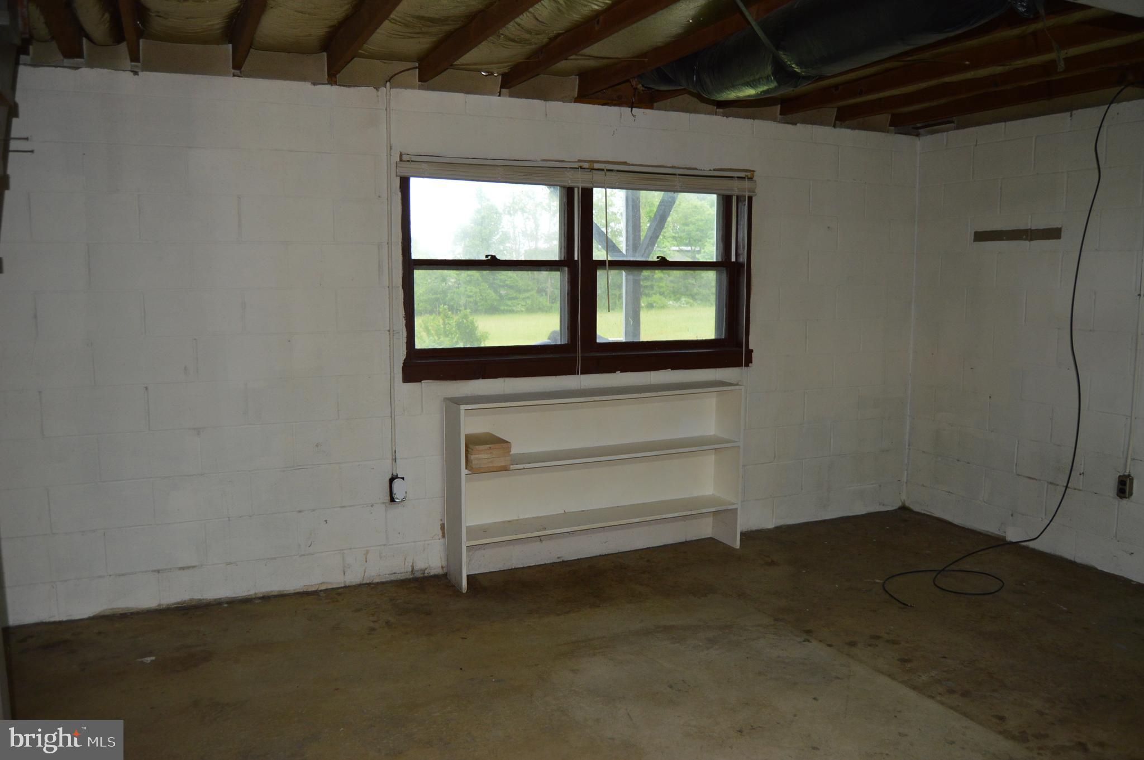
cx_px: 572
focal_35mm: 27
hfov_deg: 67.4
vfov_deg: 47.8
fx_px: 857
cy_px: 380
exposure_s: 1/60
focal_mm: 18
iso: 640
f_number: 3.5
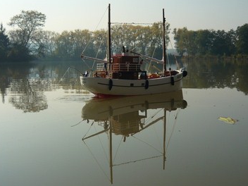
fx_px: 344
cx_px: 104
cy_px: 80
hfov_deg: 39.5
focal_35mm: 48
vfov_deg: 30.2
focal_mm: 5.5
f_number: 8
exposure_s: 1/320
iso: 100
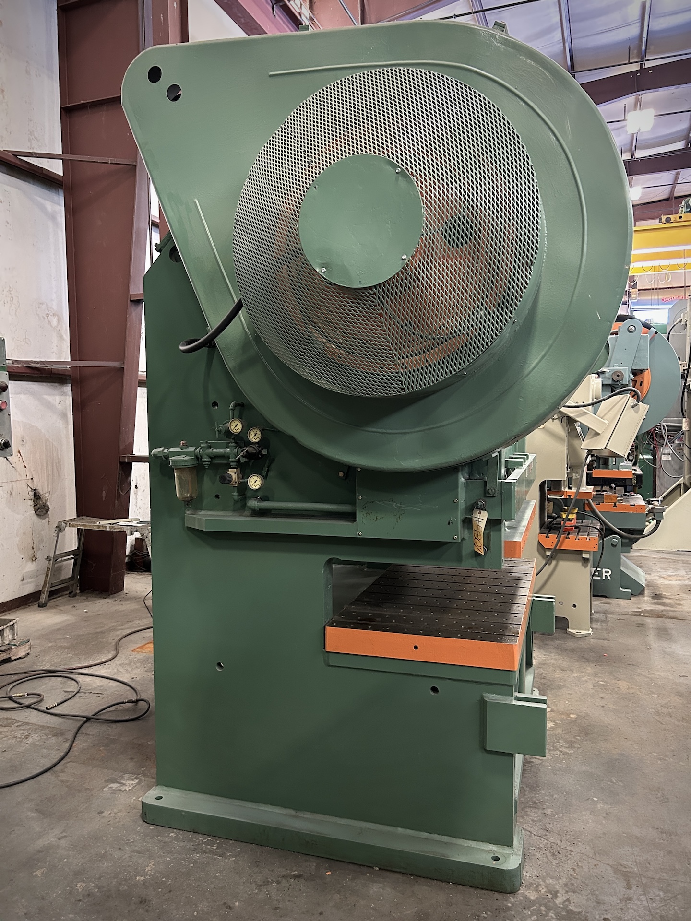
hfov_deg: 53.1
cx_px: 346
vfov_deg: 67.3
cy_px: 460
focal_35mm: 26
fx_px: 692
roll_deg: +2.3
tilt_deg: -3.8
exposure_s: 1/40
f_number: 1.5
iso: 500
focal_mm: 5.7
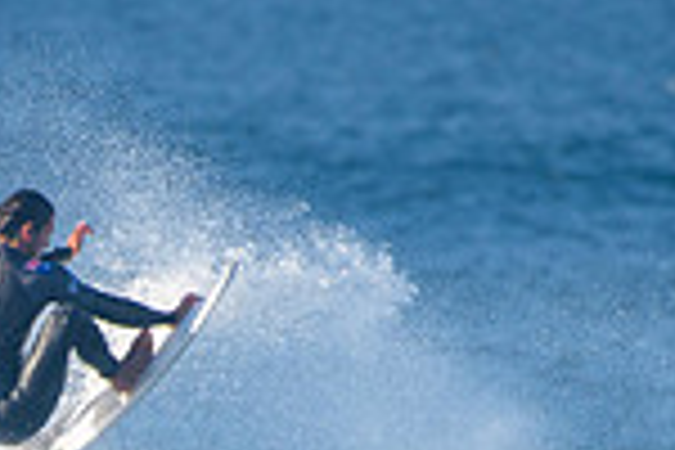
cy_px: 645
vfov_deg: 0.7
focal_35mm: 2088
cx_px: 8
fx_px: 39147
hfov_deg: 1.0
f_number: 5.6
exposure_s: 1/2000
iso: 500
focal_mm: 500
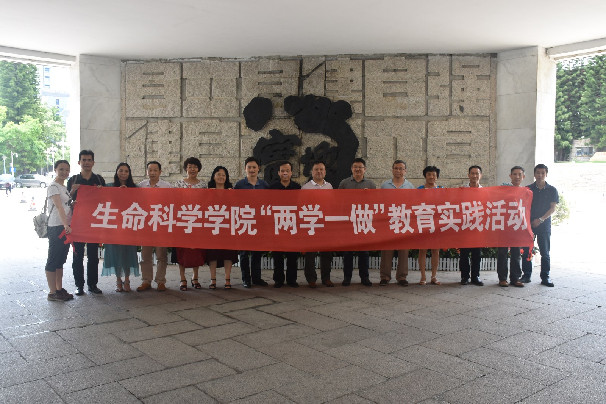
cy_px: 202
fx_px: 555
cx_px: 303
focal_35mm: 33
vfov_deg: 40.0
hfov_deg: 57.2
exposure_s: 1/160
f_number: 6.3
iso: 400
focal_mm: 22
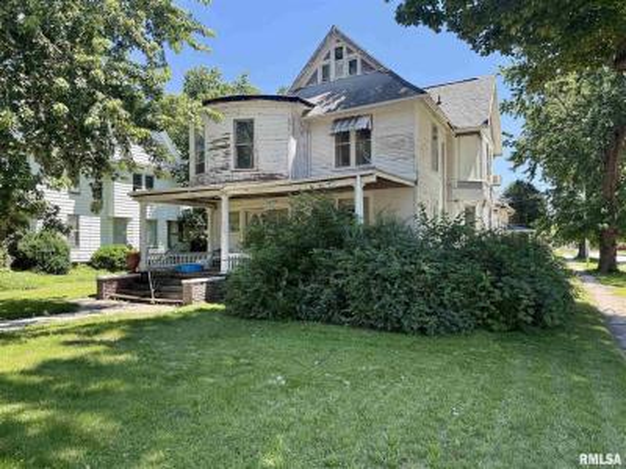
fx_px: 434
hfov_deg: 71.6
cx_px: 313
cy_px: 234
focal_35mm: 24
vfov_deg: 56.8
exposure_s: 1/1018
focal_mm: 6.76
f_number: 1.78
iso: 100
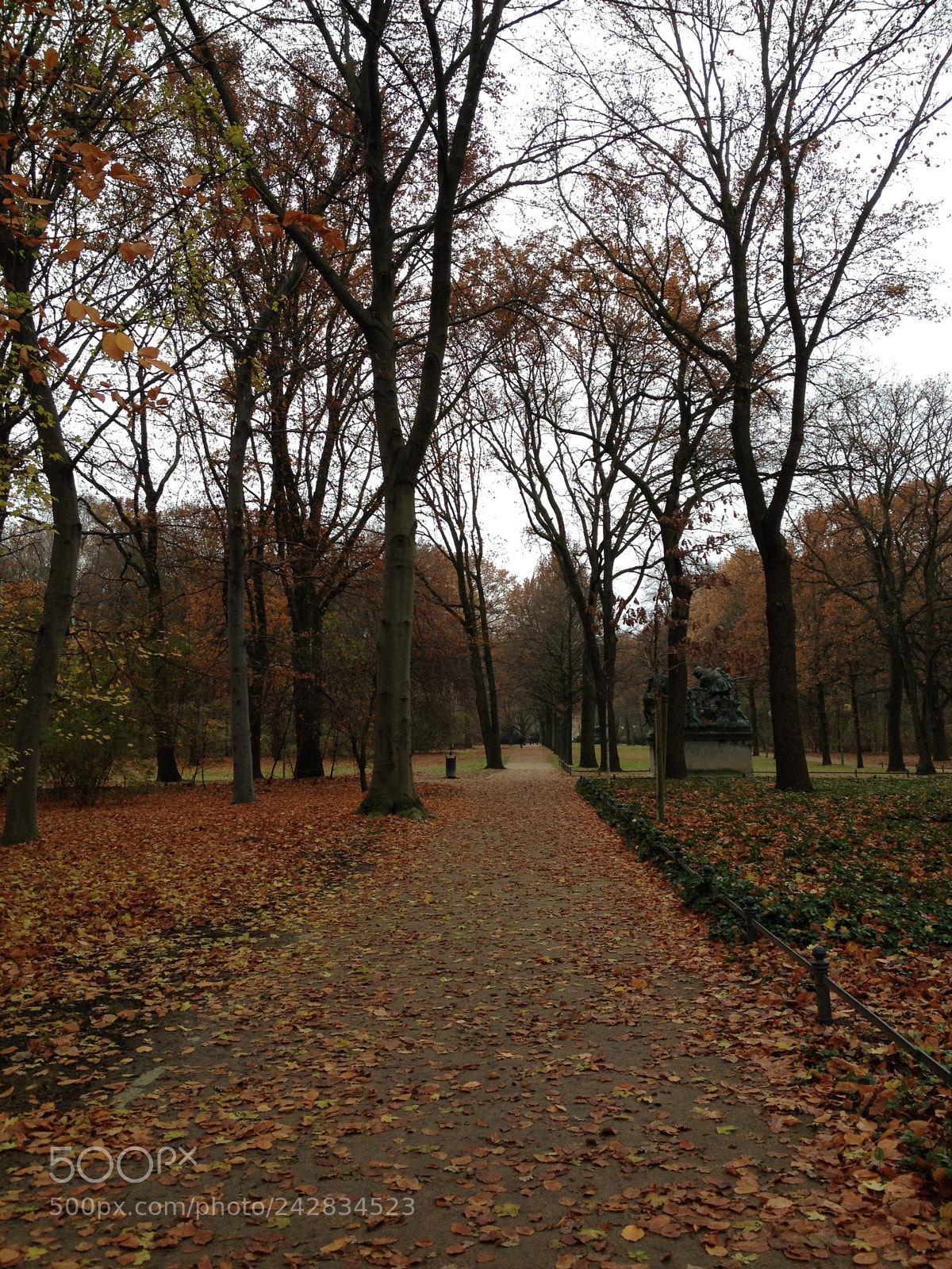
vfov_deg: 52.6
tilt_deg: +5.9
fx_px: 1283
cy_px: 634
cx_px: 476
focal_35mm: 35
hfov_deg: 40.7
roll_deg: +1.0
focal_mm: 4.28
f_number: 2.4
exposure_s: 1/120
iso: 64
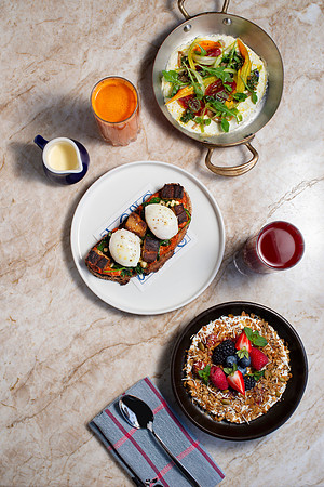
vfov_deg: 39.6
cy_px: 244
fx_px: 675
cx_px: 162
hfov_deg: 27.0
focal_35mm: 50
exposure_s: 1/200
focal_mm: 50
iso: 200
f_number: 5.6
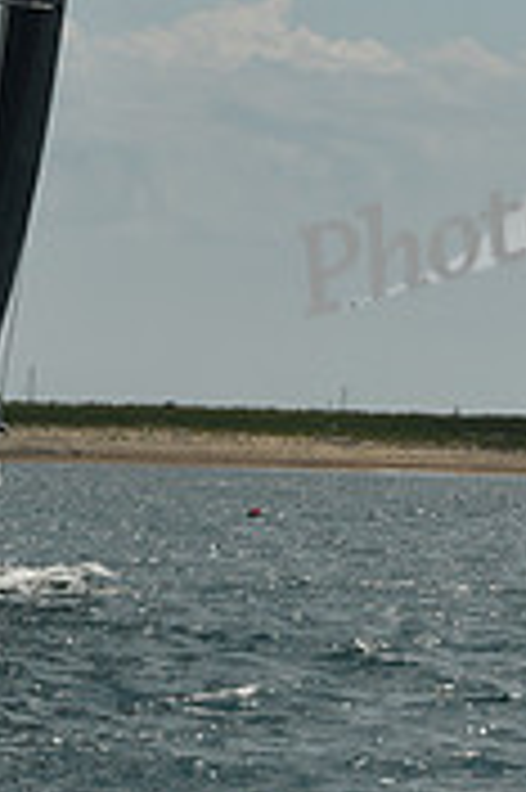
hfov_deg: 4.2
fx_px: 7092
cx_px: 65
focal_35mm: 323
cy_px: -428
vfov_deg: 6.3
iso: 320
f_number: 11
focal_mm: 98
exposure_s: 1/640
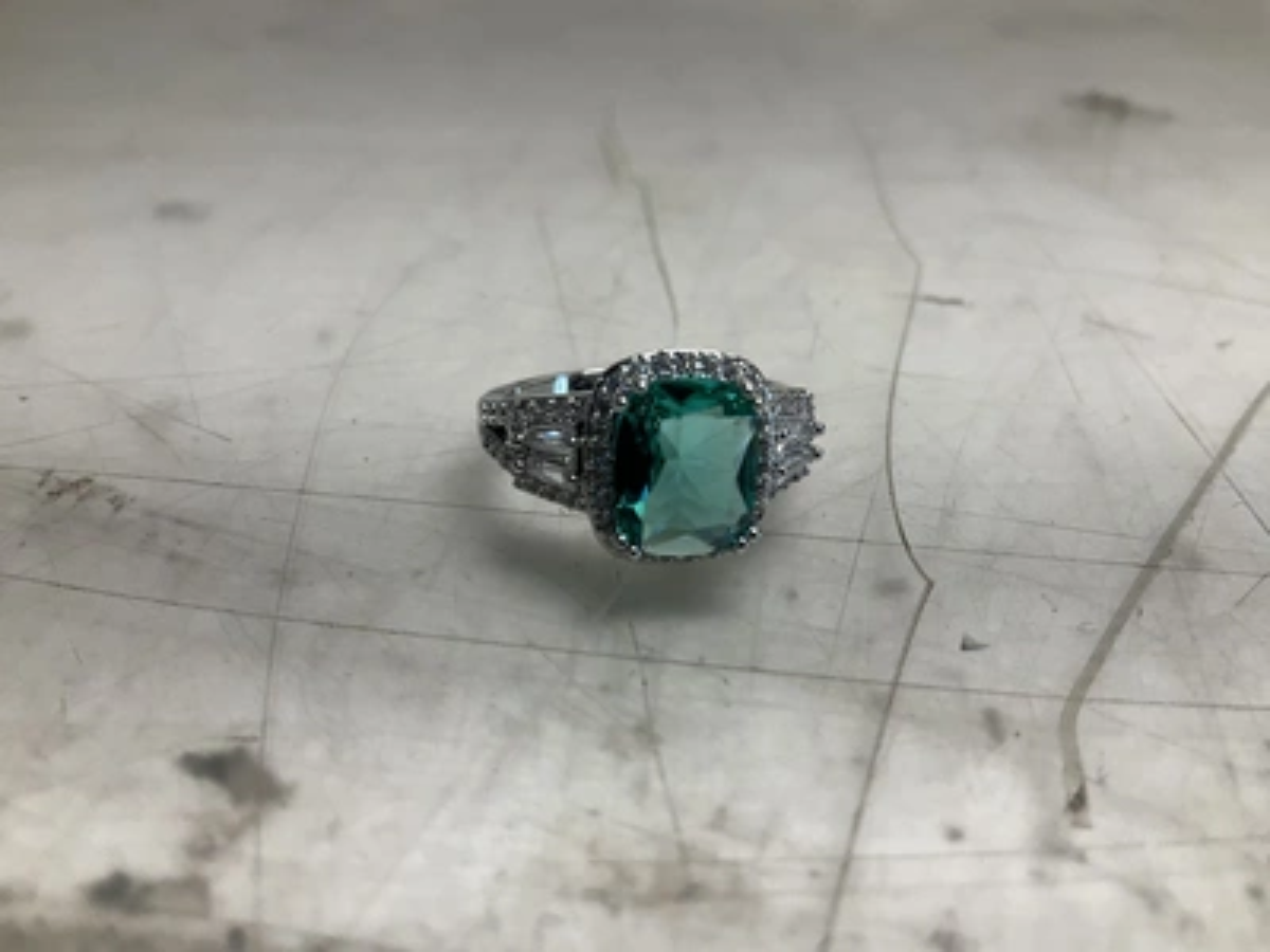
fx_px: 1064
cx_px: 635
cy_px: 476
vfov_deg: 48.2
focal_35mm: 29
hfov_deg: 61.7
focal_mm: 3
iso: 50
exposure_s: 1/120
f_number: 1.8
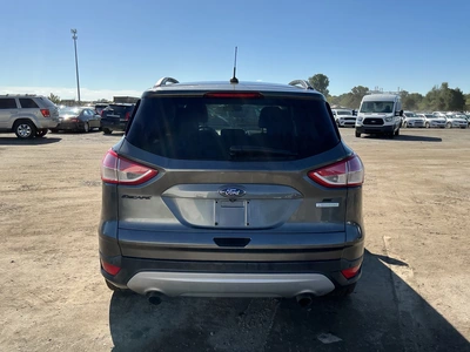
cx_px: 235
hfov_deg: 63.4
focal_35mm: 28
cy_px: 176
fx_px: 380
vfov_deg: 49.7
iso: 25
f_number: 1.8
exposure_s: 1/1675
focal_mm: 3
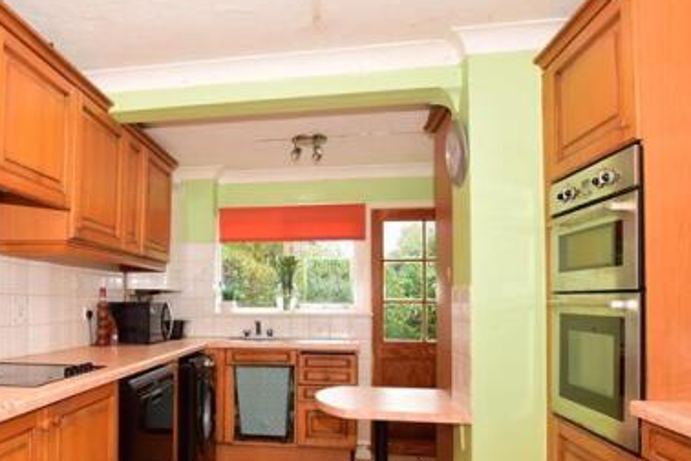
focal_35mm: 26
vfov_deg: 49.1
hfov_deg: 66.8
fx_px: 499
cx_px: 210
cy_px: 286
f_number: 5
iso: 200
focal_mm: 10
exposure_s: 1/40
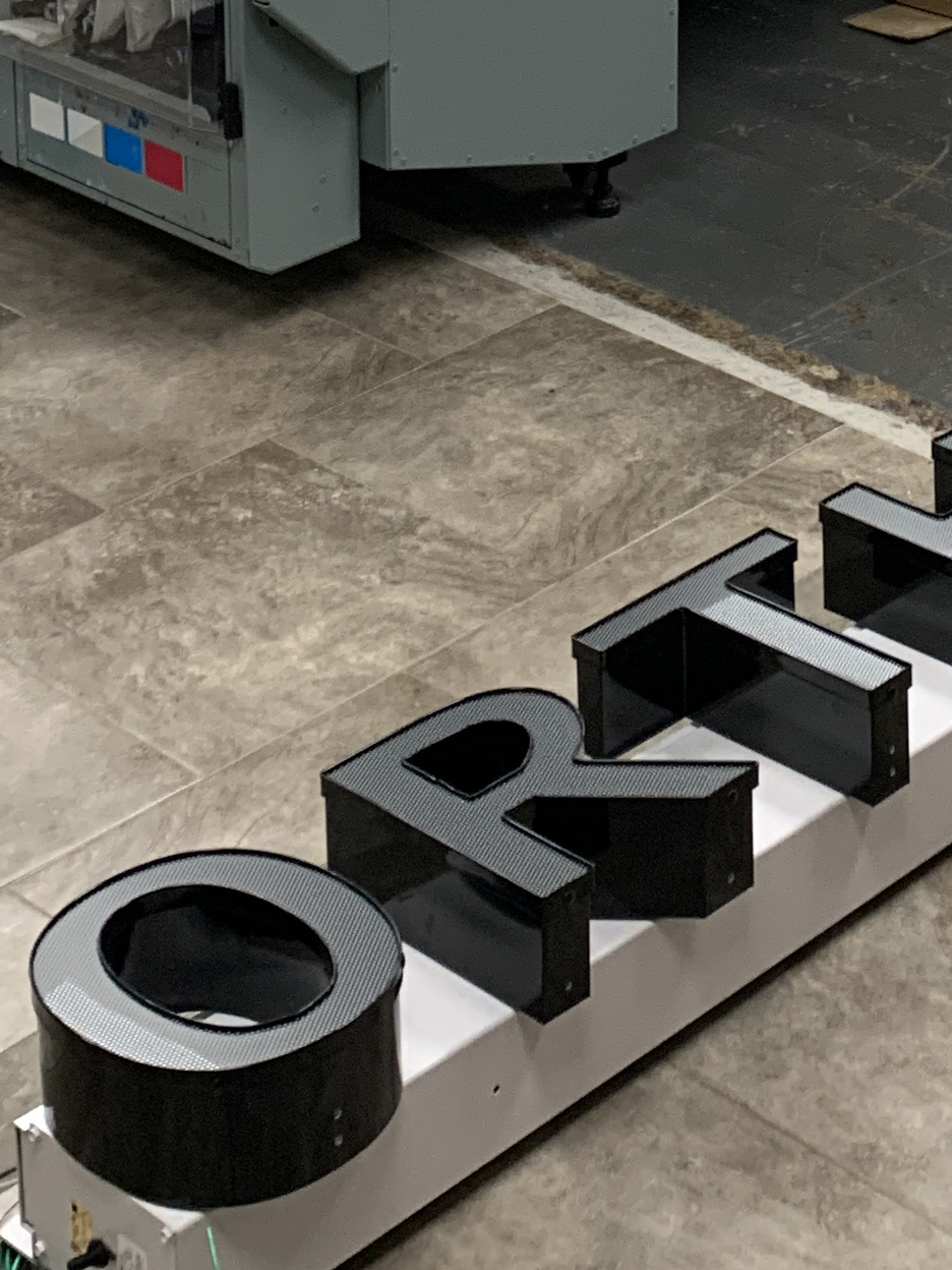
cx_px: 775
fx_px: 3080
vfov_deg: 21.3
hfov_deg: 17.4
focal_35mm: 84
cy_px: -337
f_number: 1.8
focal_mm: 4.25
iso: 100
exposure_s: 1/74
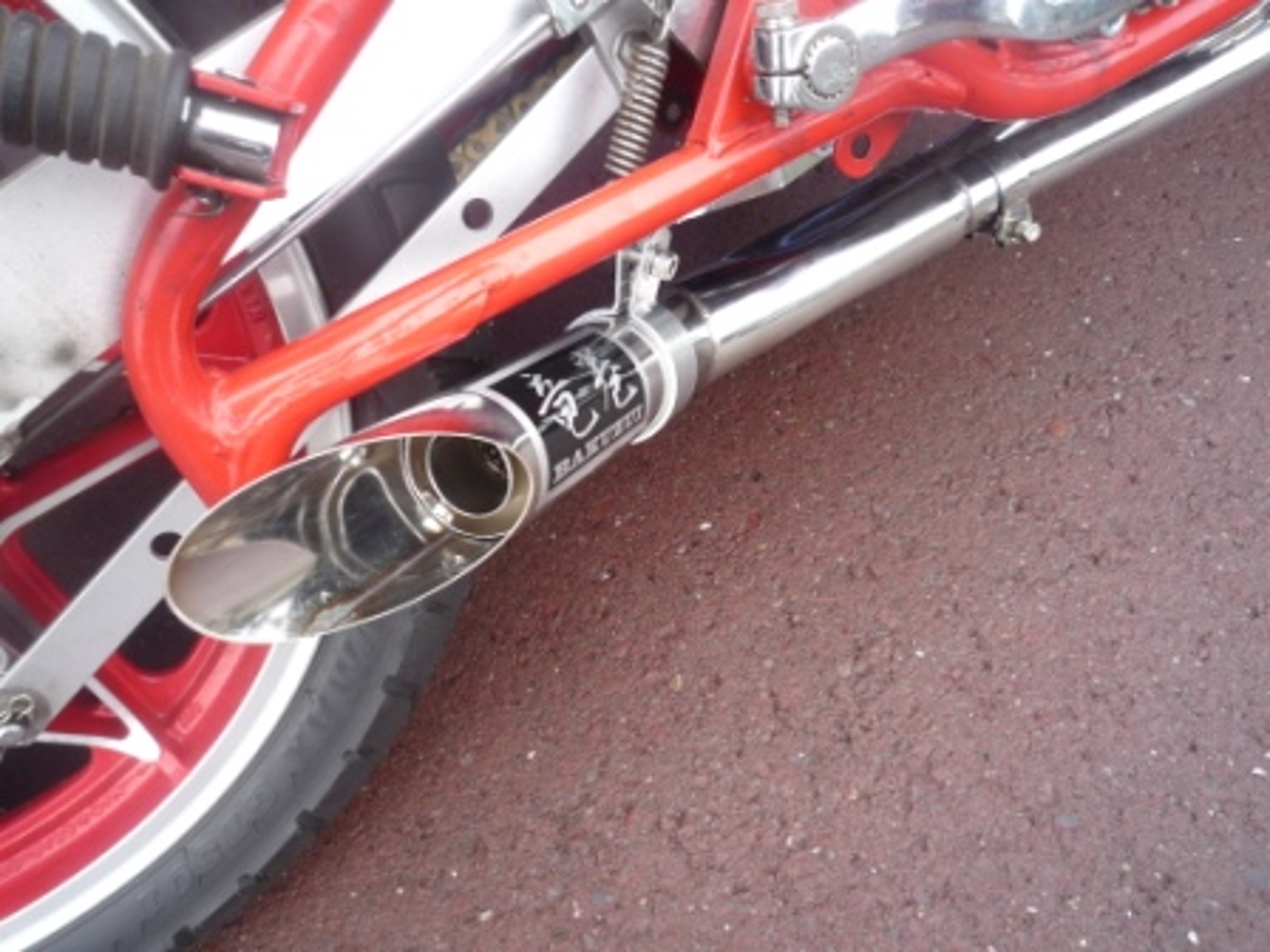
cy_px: 476
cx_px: 635
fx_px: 917
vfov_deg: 54.9
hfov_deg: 69.4
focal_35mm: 25
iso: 100
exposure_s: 1/40
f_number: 2.8
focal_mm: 4.4
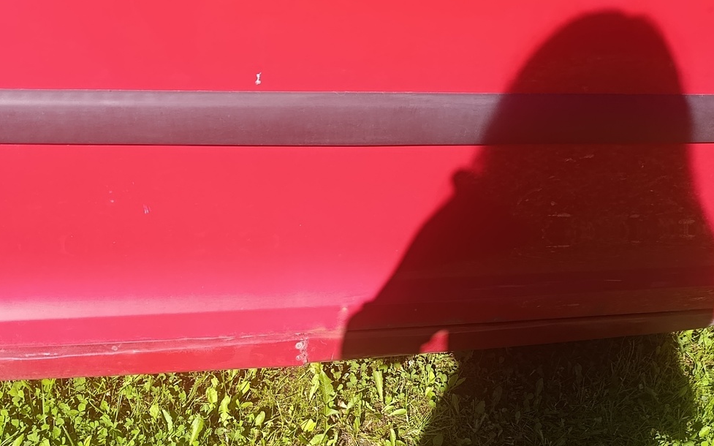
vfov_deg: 31.5
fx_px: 778
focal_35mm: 40
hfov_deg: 49.2
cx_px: 311
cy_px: 327
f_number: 1.65
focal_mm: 6.11
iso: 50
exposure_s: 1/248
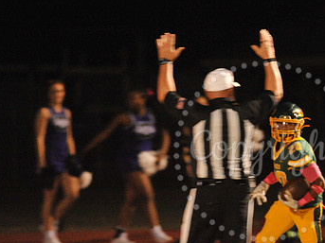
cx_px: 264
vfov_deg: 2.0
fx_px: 6861
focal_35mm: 731
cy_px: 150
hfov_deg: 2.7
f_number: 6.3
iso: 6400
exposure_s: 1/200
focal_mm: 450
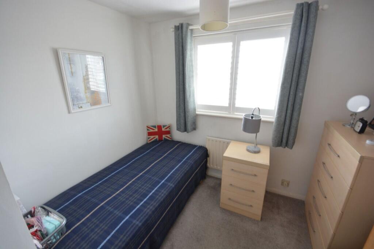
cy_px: 124
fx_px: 156
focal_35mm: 15
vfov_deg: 77.3
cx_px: 187
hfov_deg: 100.4
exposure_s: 1/8
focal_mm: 10
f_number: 8
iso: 400
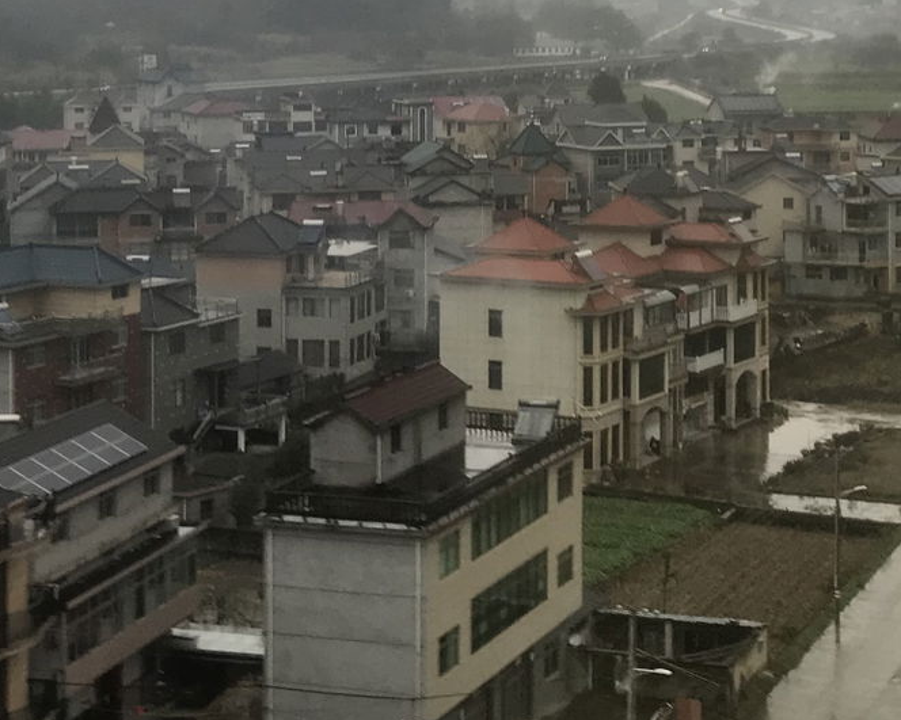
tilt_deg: -1.5
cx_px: 620
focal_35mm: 79
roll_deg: -1.1
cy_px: 73
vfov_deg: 19.1
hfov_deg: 24.0
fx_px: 2106
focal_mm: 3.99
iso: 32
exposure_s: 1/93
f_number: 1.8
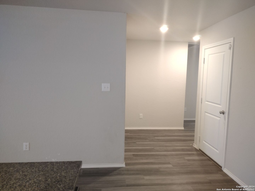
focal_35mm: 27
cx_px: 128
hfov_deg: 65.3
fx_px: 199
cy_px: 96
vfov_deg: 51.4
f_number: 1.7
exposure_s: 1/40
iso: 525
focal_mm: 4.71
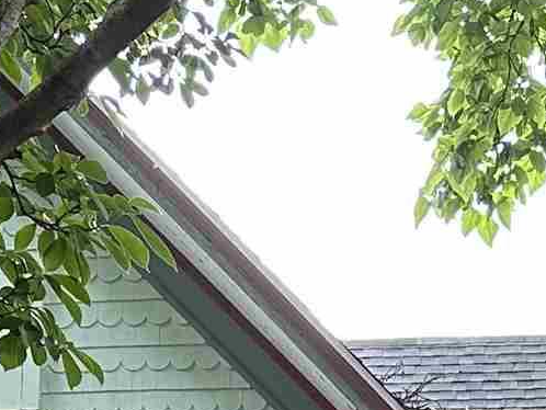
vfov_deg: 8.4
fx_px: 2336
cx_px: 317
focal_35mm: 148
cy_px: 1250
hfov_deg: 13.3
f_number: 1.78
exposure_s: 1/157
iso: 100
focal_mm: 6.86
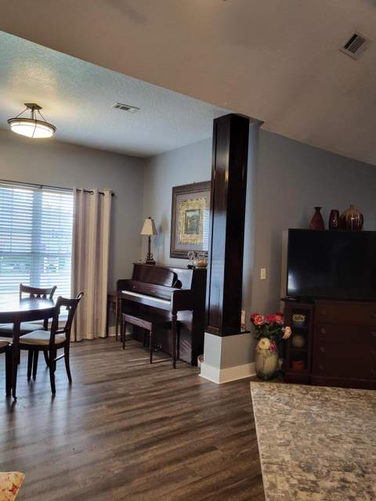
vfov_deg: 67.3
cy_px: 250
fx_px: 377
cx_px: 188
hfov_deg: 53.1
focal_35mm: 26
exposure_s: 1/40
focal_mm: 4.25
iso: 500
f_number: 1.8
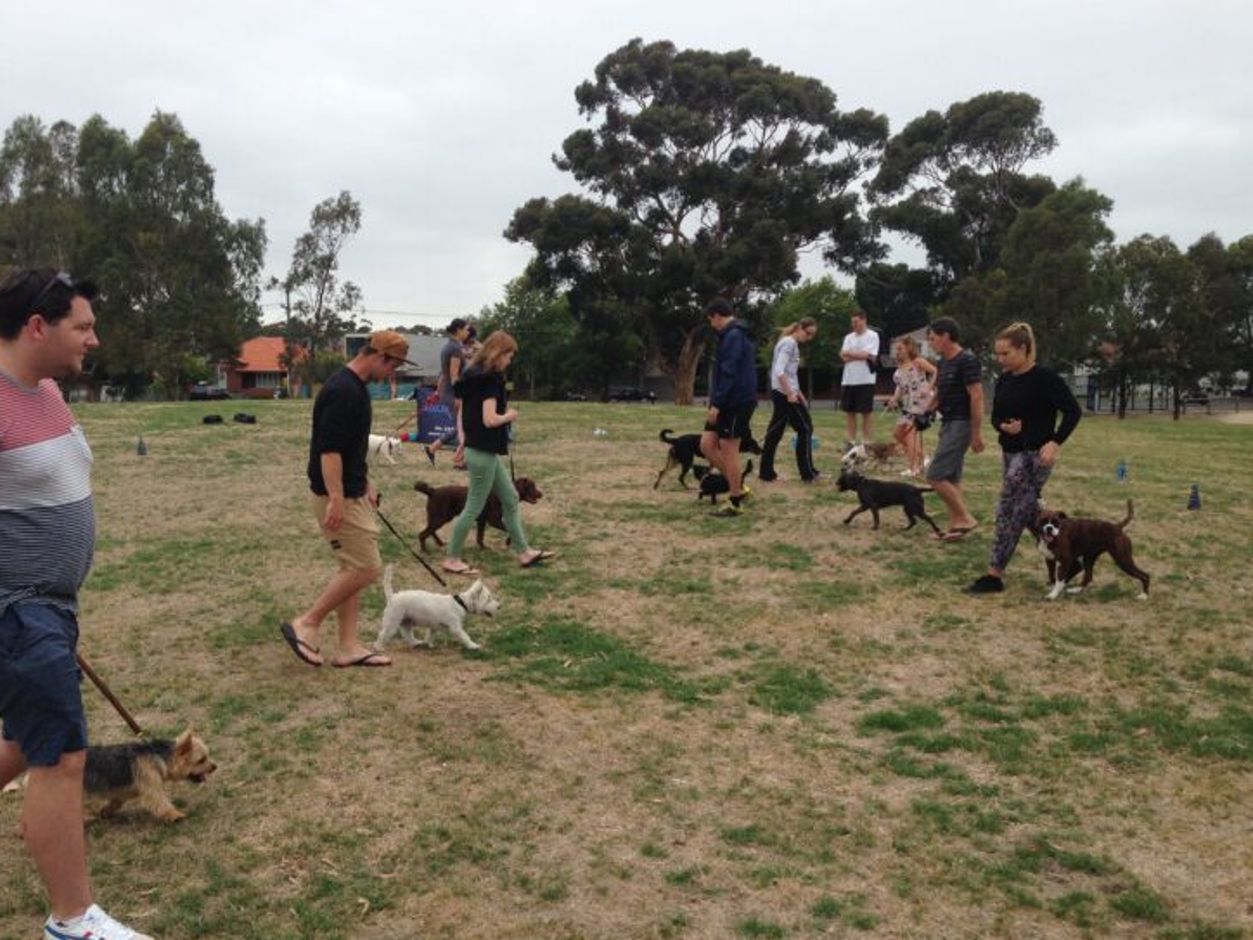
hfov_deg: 52.6
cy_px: 485
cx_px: 592
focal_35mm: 35
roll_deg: +0.0
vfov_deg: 40.7
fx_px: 1267
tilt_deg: -7.4
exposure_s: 1/985
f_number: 2.4
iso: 50
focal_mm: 4.12
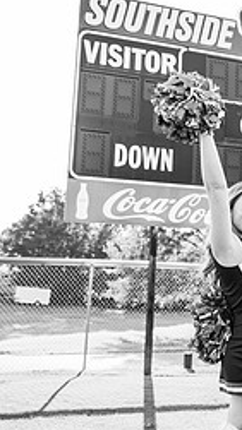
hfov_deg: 24.9
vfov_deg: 45.5
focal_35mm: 45
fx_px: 514
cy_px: 209
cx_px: 256
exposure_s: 1/500
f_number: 2.8
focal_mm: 24
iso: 200
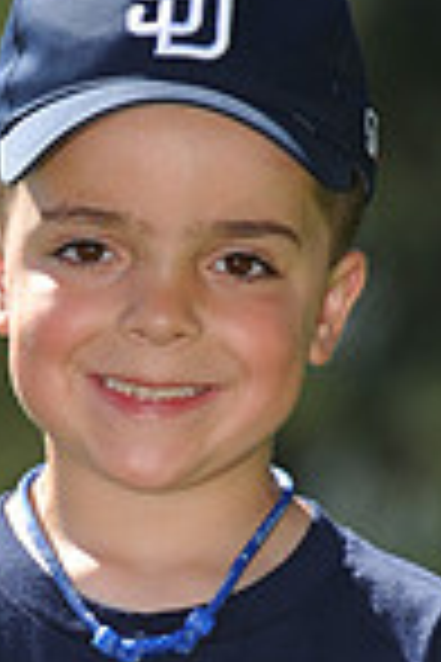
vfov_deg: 4.0
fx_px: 9426
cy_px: 766
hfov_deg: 2.7
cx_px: -32
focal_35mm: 513
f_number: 4
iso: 200
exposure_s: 1/1250
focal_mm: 130
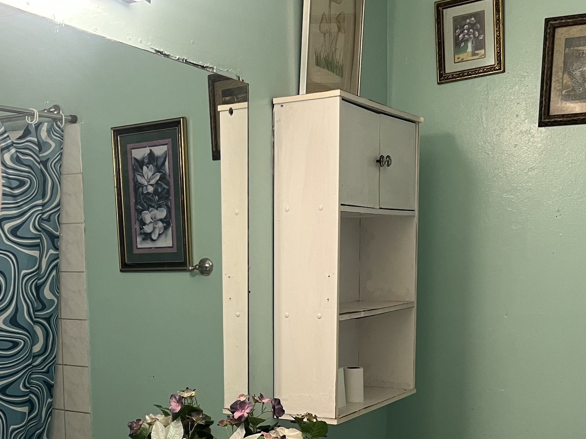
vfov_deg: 27.6
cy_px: 389
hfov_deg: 37.2
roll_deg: +0.9
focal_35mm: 51
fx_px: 863
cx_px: 213
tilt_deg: -8.4
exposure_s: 1/60
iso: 125
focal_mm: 5.1
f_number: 1.6
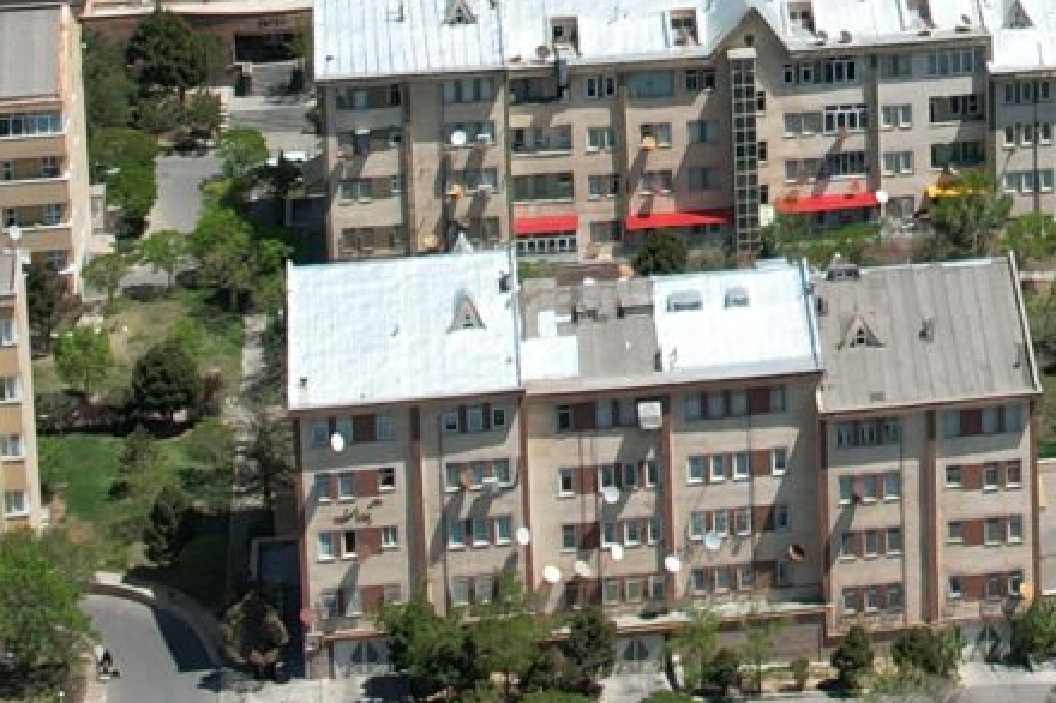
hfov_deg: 15.3
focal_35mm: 128
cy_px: -517
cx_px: 1337
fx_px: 3753
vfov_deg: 10.2
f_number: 2.8
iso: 100
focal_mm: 8.38
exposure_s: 1/2500
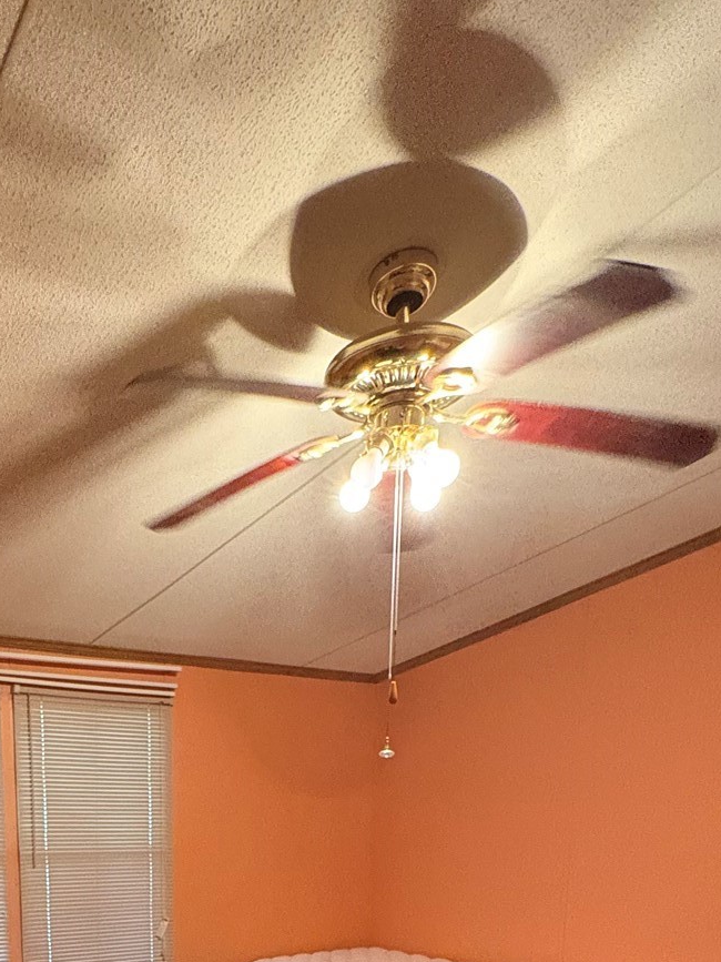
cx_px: 146
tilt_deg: -9.2
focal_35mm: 31
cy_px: 973
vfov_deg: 47.7
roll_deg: +0.4
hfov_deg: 43.4
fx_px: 861
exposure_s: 1/60
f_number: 2.2
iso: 640
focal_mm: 2.22
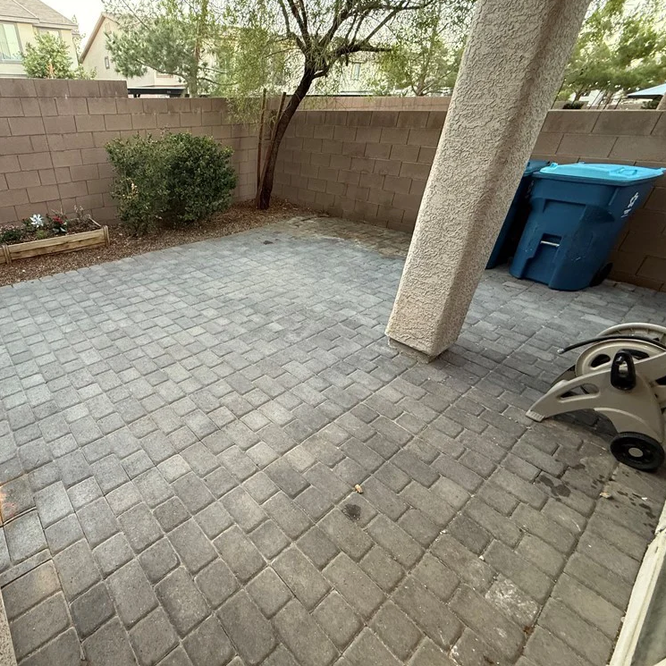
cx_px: 214
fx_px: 370
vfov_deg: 83.9
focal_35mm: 17
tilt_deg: -30.8
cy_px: 324
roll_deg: +1.1
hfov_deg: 80.7
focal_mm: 2.22
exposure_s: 1/60
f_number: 2.2
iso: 200
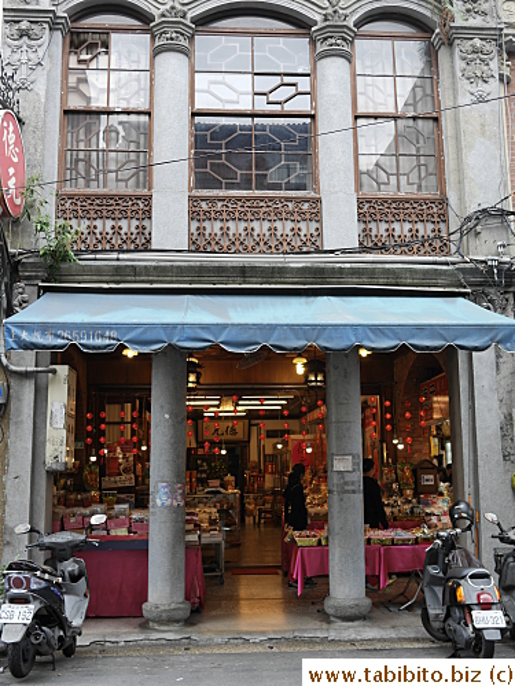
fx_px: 793
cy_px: 343
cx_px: 258
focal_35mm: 40
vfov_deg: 46.8
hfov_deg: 36.0
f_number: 2.8
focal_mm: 20
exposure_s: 1/250
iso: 200
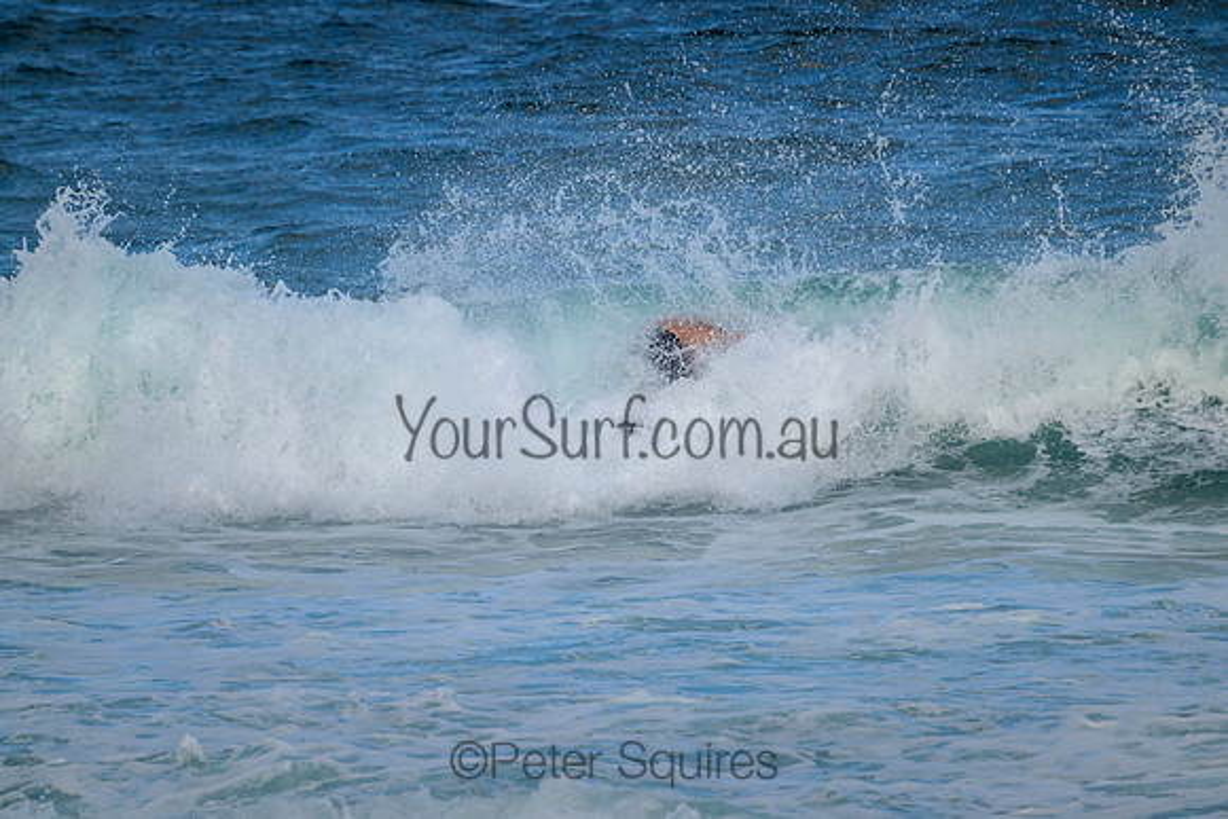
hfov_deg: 2.6
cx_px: 614
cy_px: 410
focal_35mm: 800
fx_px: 27294
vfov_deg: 1.7
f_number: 11
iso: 1000
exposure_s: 1/1600
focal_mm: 800
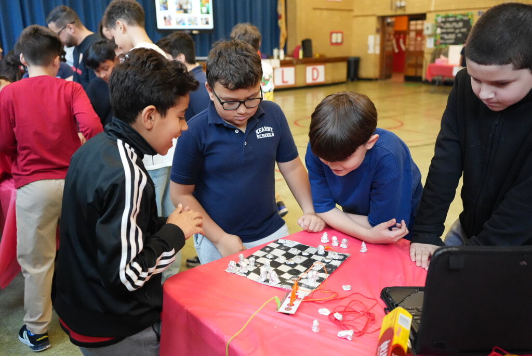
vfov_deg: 40.0
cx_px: 266
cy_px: 178
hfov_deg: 57.2
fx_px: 488
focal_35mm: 33
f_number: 3.2
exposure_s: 1/1000
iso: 12800
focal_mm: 33
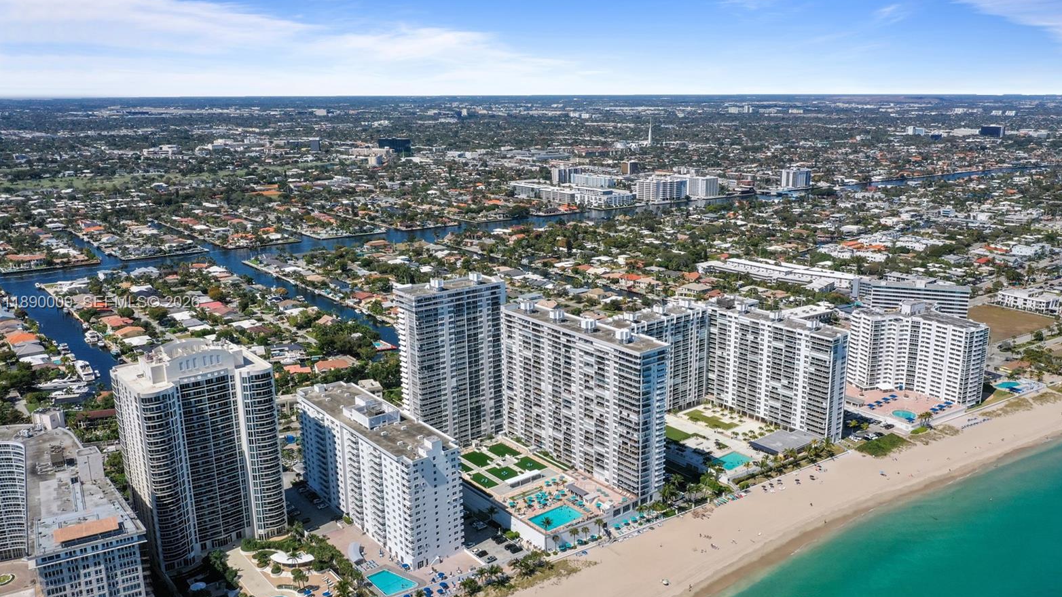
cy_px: 303
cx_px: 532
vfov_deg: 38.9
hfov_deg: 64.3
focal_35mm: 30
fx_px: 845
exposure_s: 1/800
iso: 100
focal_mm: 10.26
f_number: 7.1
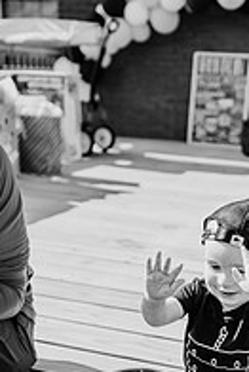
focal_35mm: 55
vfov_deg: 35.3
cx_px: 224
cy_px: 287
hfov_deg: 24.0
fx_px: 570
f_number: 2.2
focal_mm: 24
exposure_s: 1/2000
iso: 100
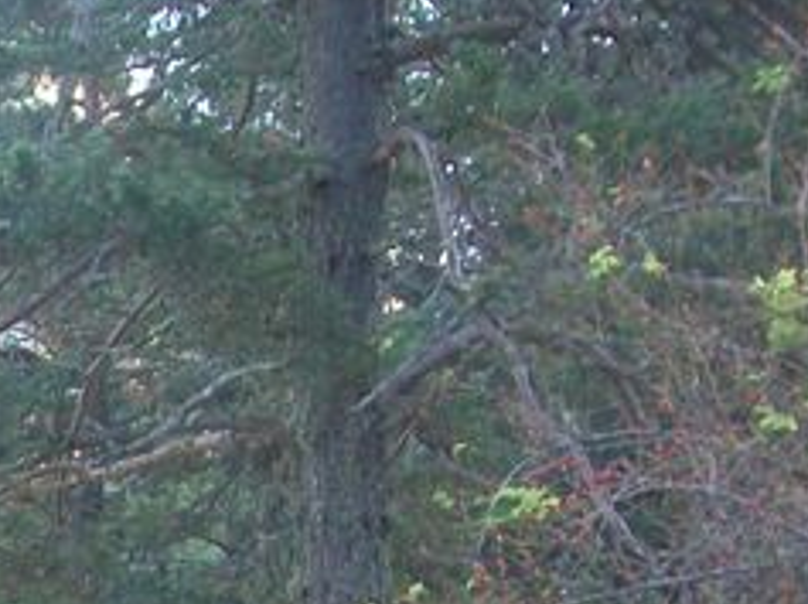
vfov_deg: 12.1
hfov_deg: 16.0
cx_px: -310
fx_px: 2680
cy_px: 990
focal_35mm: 115
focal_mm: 5.7
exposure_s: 1/60
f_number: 2.8
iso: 100
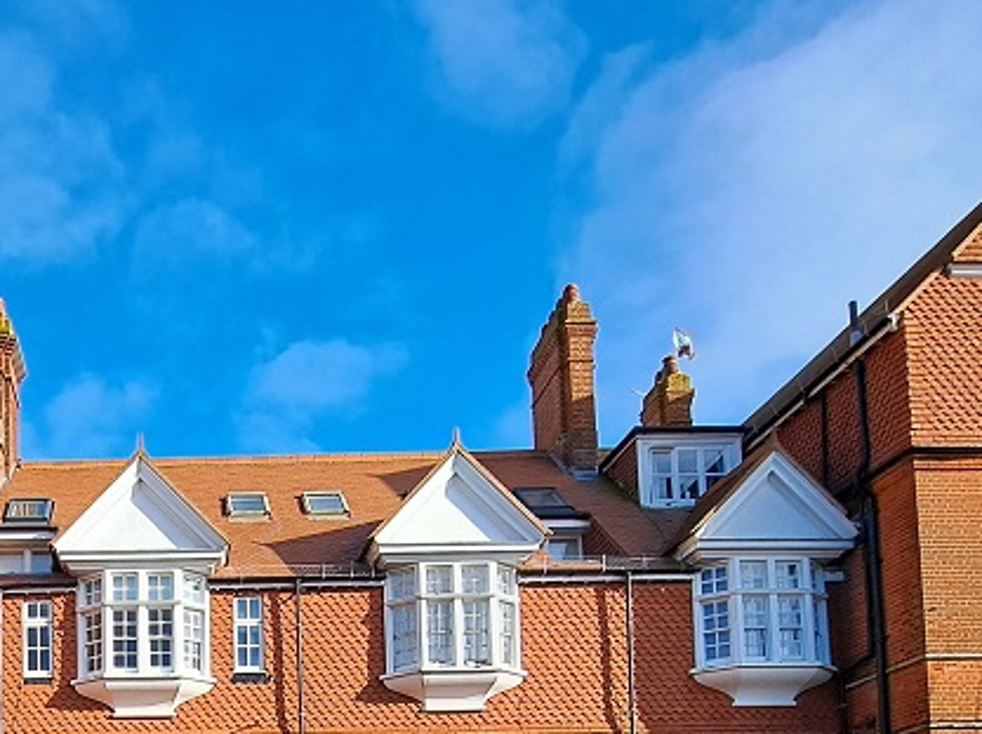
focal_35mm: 32
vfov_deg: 35.0
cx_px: 155
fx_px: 907
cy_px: 879
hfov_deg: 52.1
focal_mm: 1.74
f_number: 2.2
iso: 50
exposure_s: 1/873
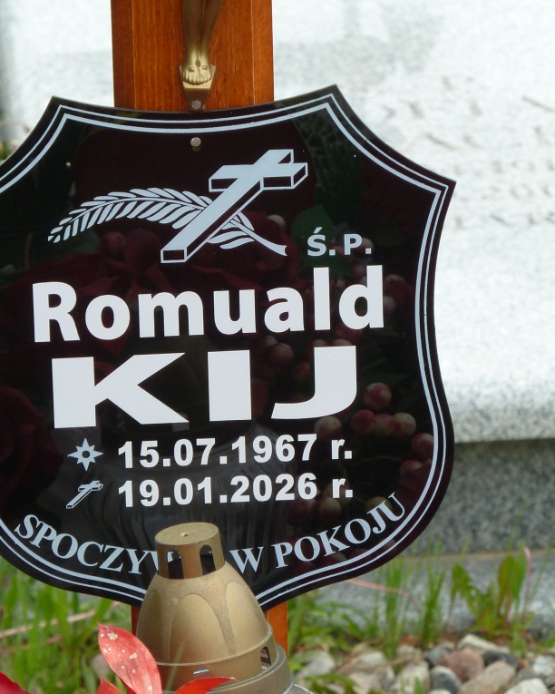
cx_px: 224
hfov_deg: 6.0
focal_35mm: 256
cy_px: 347
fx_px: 5256
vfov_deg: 7.6
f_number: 4.5
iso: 80
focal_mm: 32.1
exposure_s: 1/160
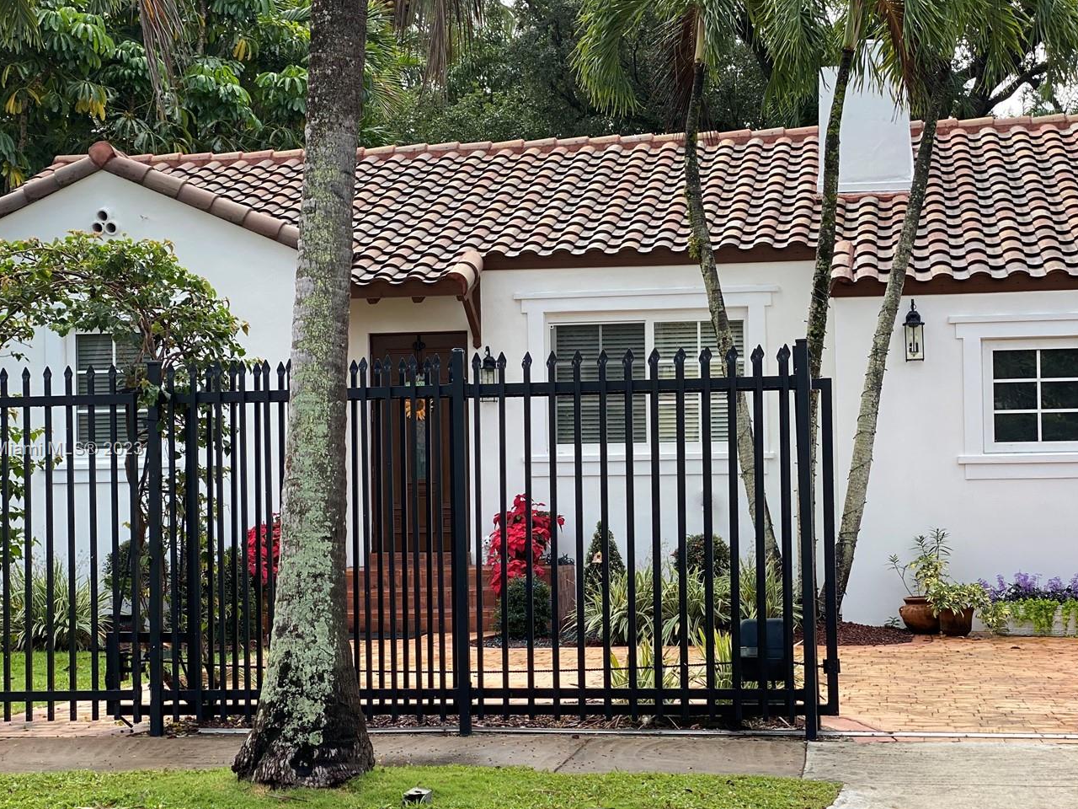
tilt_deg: +0.7
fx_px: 2024
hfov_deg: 29.8
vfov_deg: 22.6
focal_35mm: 65
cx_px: 547
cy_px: 450
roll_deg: +0.7
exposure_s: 1/353
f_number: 2
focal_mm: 6
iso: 20
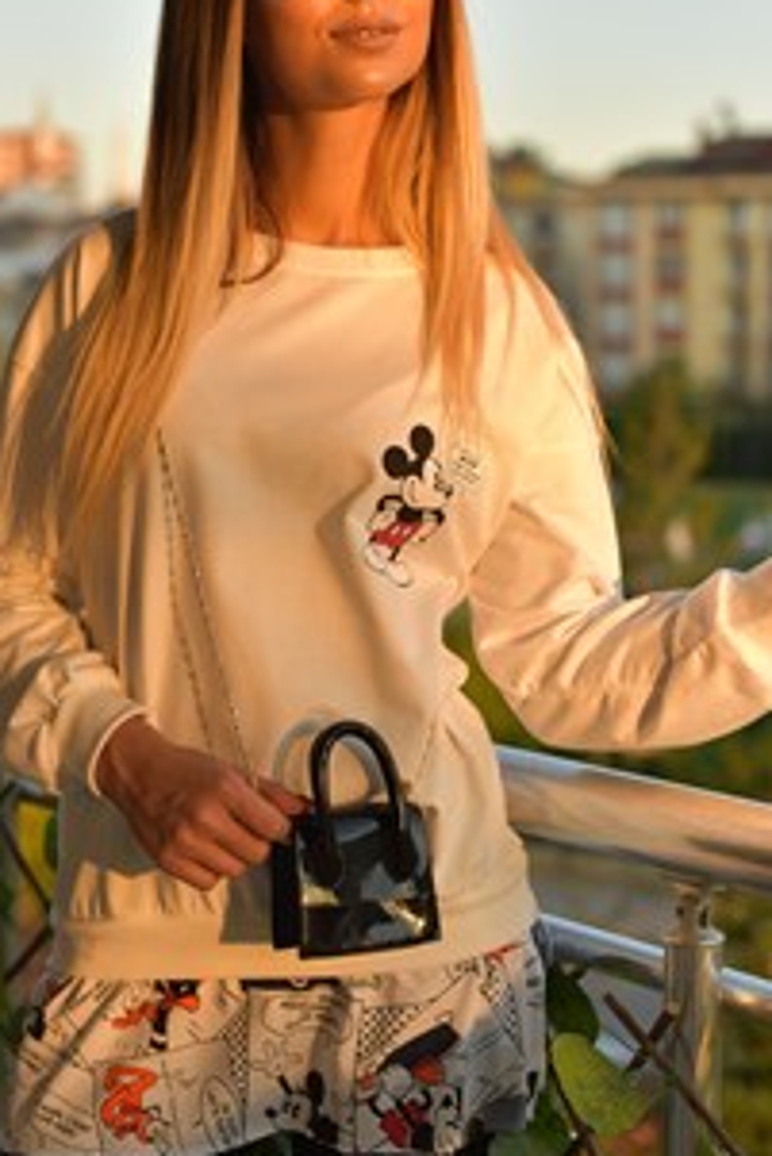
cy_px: 484
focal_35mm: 77
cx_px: 384
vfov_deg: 26.3
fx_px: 2474
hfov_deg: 17.7
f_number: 3.2
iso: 1000
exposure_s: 1/4000
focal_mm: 50
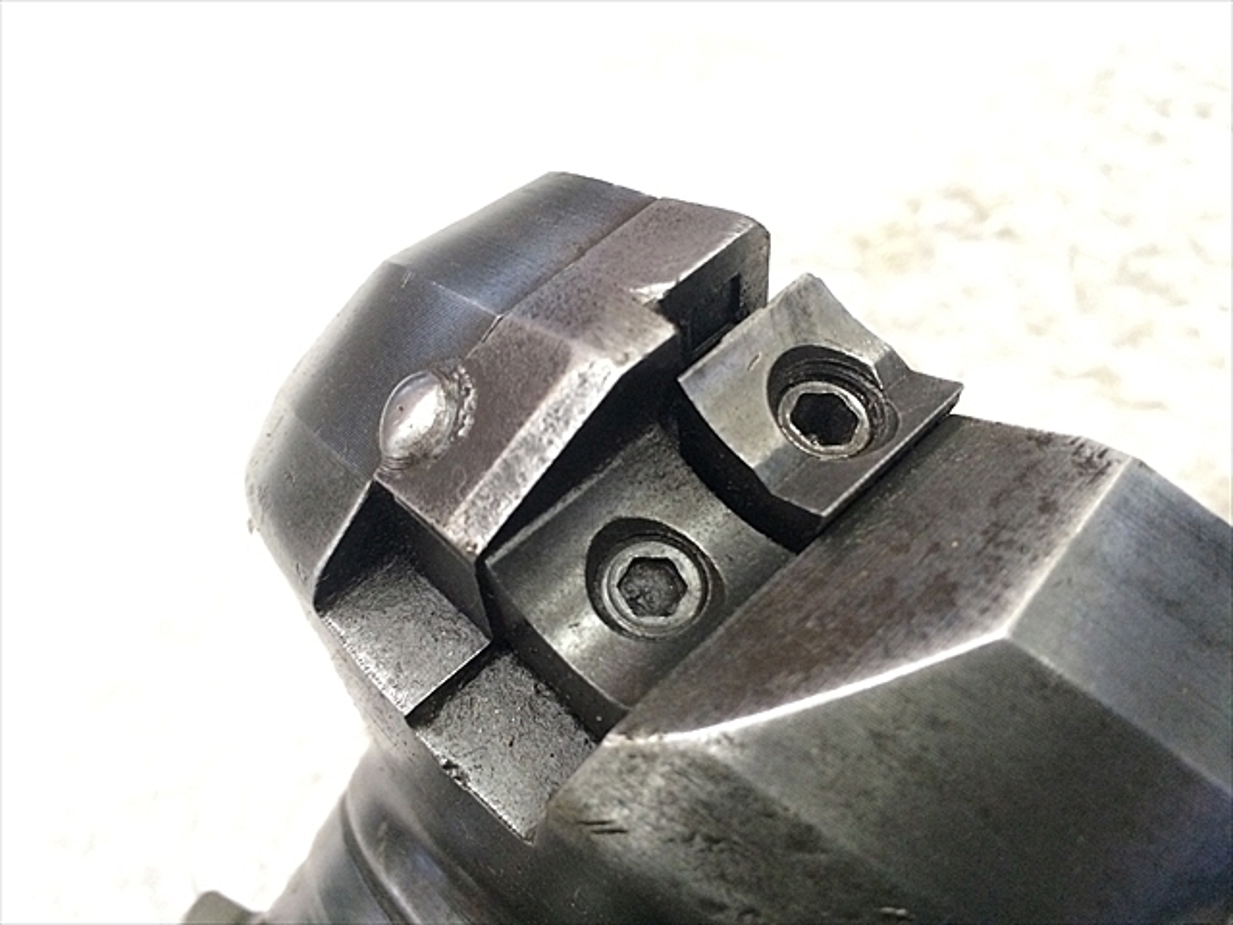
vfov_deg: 48.2
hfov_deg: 61.7
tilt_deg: -59.9
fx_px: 1033
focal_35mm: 29
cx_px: 616
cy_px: 462
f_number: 2.2
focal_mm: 4.15
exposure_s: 1/24
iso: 320
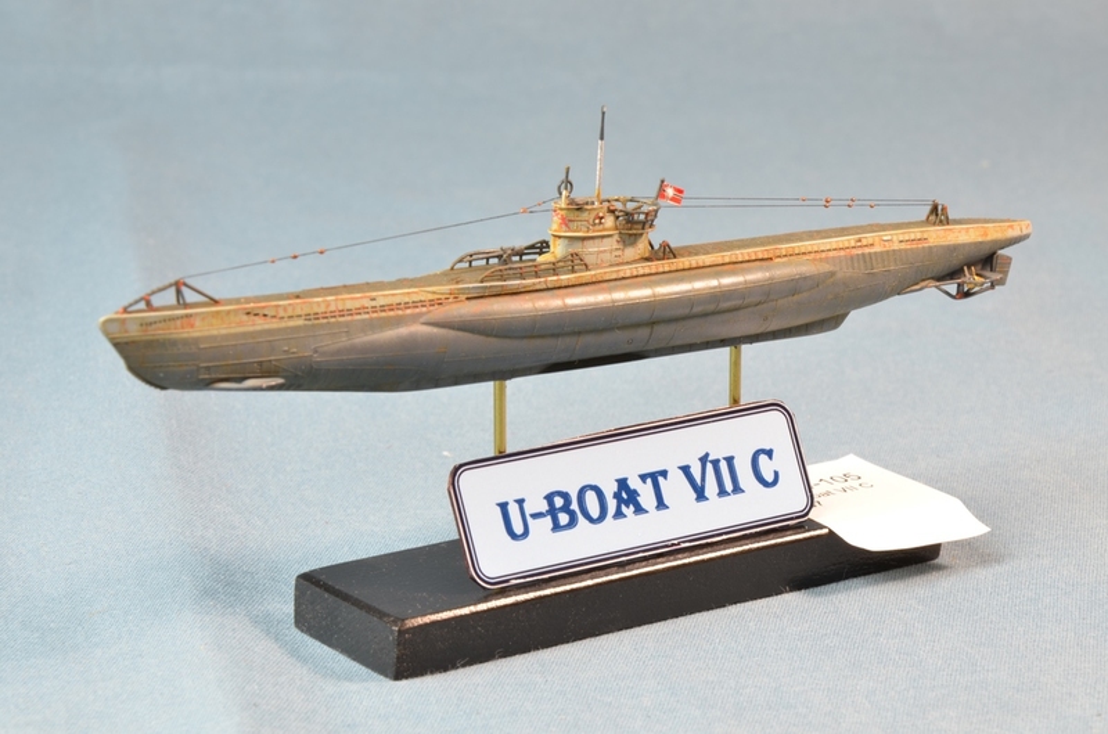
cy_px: 367
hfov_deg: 17.1
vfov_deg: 11.4
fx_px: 3686
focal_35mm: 120
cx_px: 554
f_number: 18
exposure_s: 1/1.3
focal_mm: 80
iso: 200
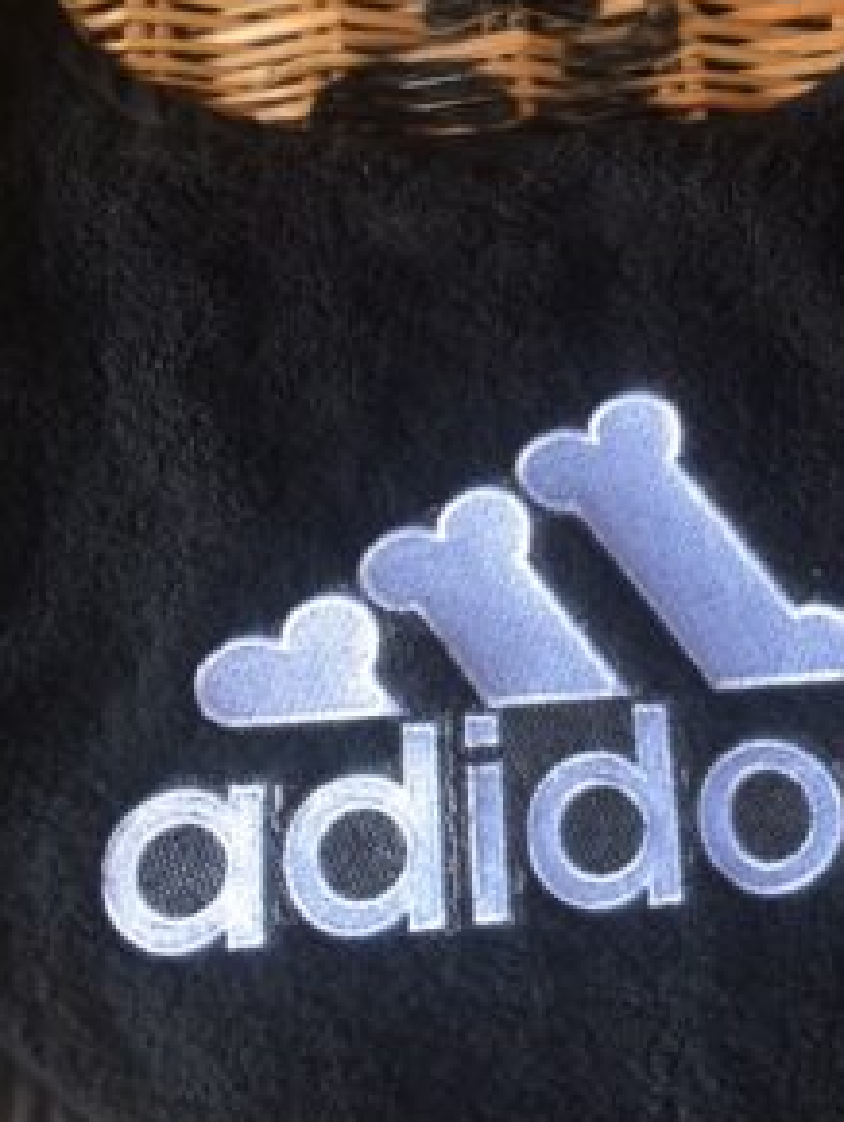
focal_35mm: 40
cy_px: 460
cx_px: 577
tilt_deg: -70.7
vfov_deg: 46.6
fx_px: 1298
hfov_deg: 35.6
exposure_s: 1/33
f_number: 2.2
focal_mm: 4.15
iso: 50
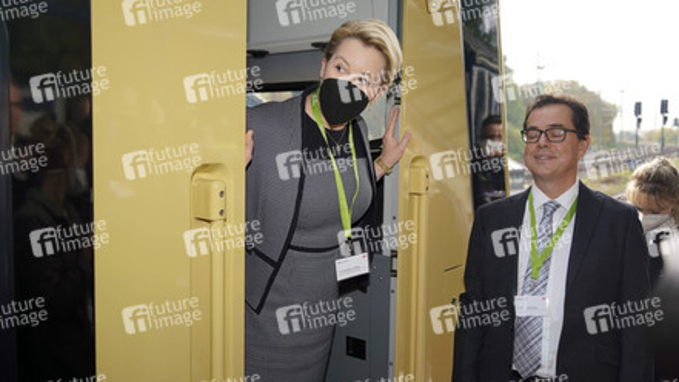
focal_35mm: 30
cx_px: 336
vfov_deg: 38.9
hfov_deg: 64.3
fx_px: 540
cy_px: 200
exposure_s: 1/200
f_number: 3.2
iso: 100
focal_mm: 28
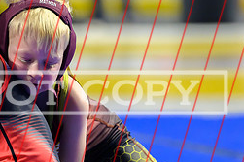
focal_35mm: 565
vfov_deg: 2.4
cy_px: 138
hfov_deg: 3.7
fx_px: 3827
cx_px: 61
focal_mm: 200
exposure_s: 1/800
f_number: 2.8
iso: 2800
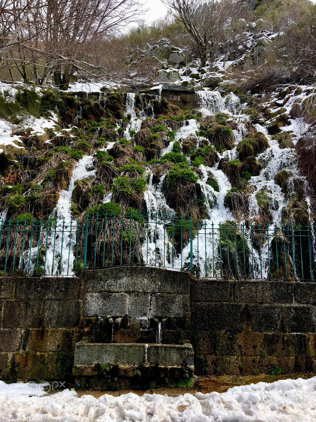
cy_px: 211
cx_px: 158
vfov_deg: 61.7
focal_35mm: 29
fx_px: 353
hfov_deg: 48.2
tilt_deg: +10.9
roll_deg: -0.1
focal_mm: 4.15
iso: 25
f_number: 2.2
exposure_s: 1/962
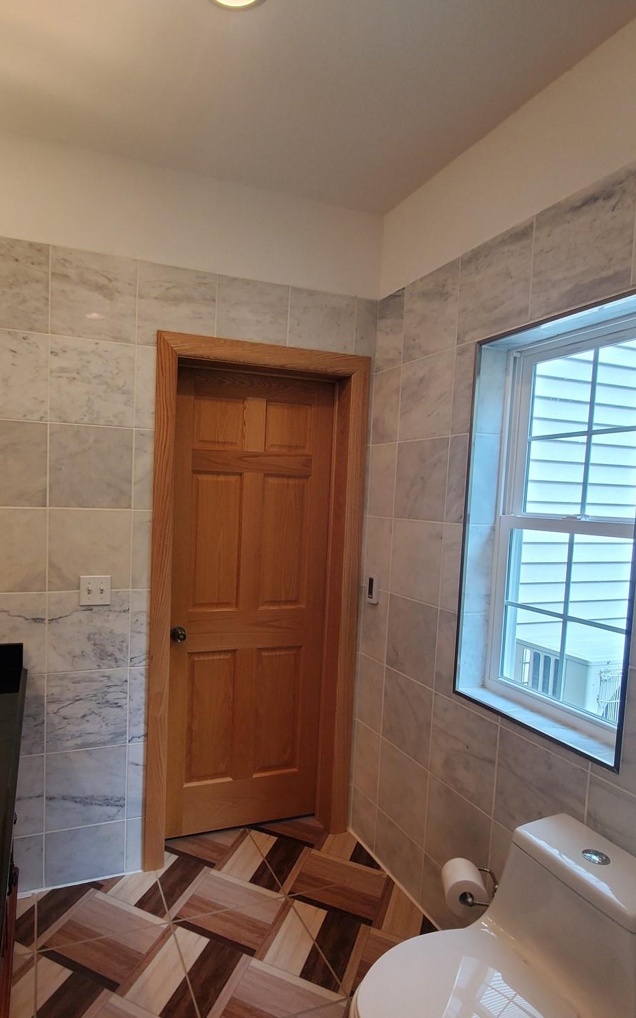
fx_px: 527
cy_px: 519
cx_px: 243
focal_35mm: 19
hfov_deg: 61.5
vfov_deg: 88.0
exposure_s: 1/60
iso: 100
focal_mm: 1.8
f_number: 2.2
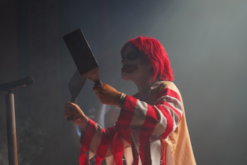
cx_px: 124
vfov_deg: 13.0
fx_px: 720
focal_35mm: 105
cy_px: 82
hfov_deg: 19.5
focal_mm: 105
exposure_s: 1/160
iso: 1250
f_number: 4
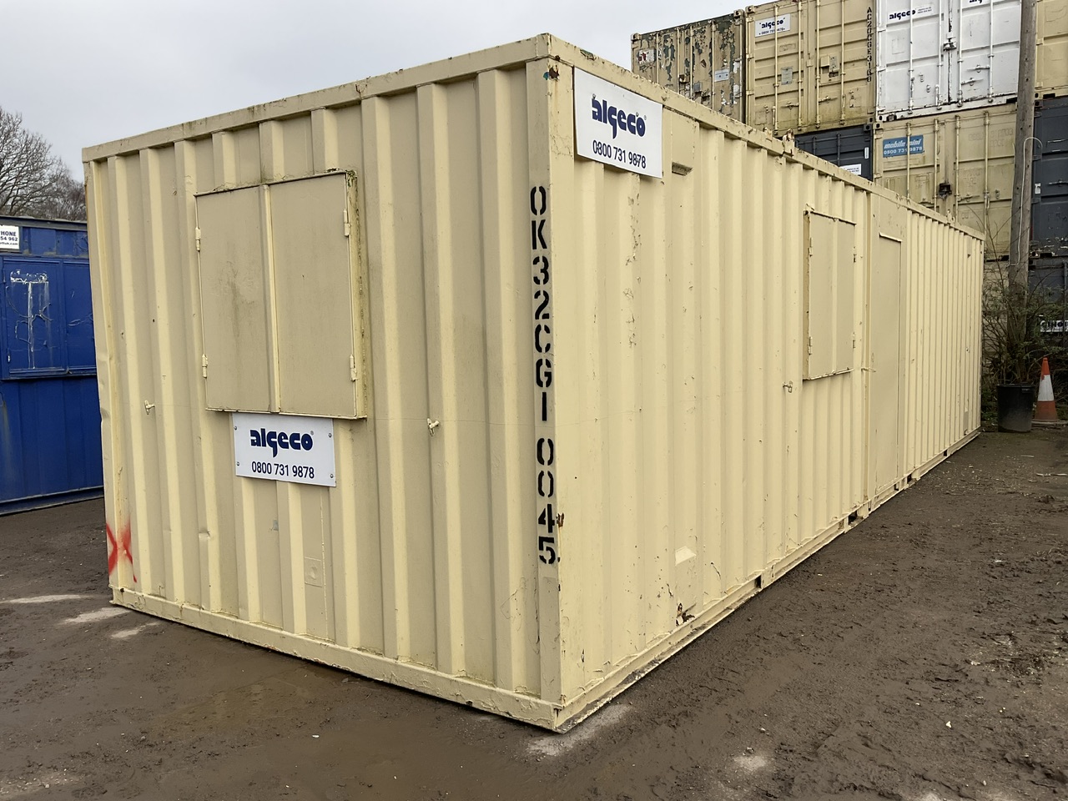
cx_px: 534
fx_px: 895
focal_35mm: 29
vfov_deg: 48.2
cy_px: 400
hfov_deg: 61.7
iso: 16
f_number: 1.8
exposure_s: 1/1675
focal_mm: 3
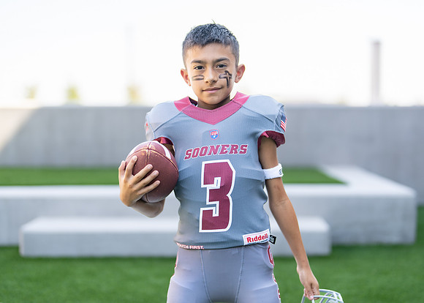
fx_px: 701
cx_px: 227
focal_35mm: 58
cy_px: 147
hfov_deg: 33.7
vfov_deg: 24.4
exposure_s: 1/1600
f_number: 1.2
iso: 100
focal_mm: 50
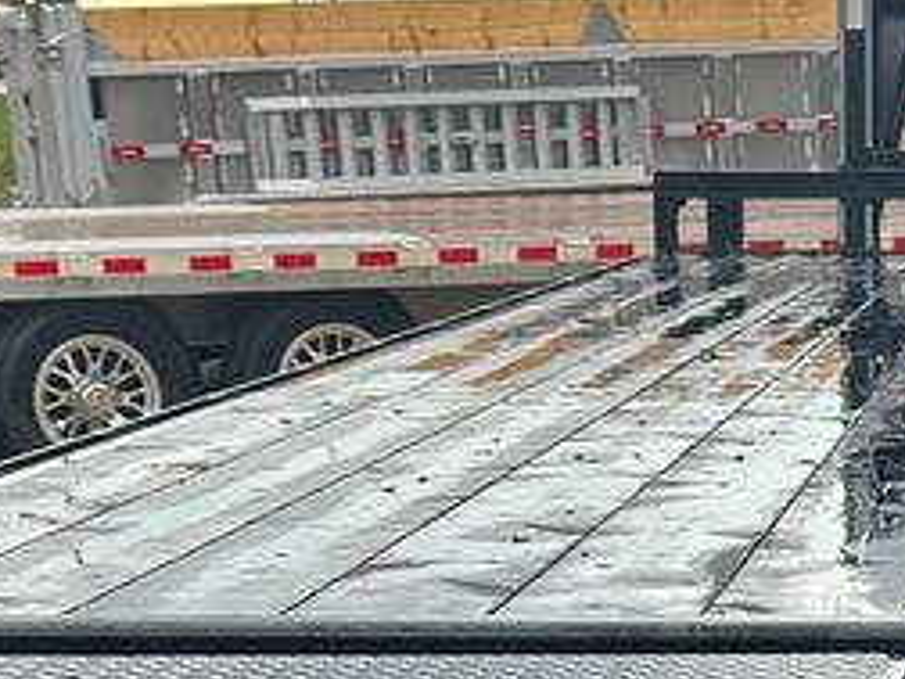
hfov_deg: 14.7
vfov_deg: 10.5
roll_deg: +0.6
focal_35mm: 132
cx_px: 894
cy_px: 1290
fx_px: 3451
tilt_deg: -18.0
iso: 50
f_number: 1.5
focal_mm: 5.7
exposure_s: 1/797
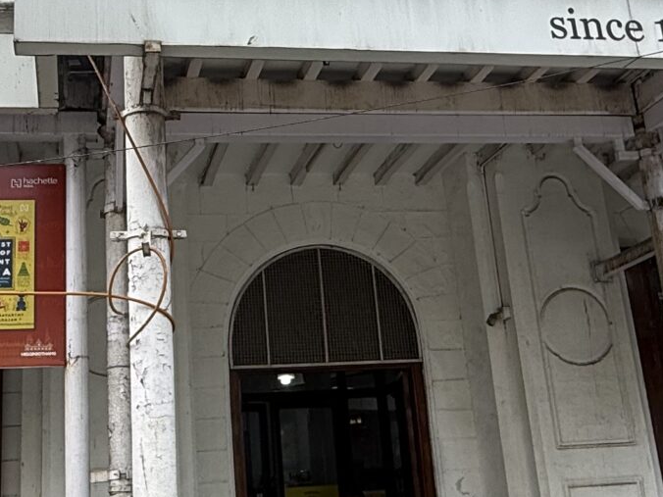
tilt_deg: +18.1
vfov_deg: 27.4
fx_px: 1015
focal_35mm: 53
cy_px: 178
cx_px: 251
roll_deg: +2.9
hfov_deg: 36.0
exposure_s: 1/799
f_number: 2.2
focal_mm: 2.22
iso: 50
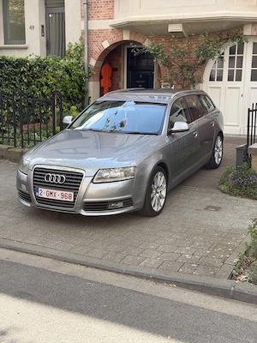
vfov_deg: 39.7
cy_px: 172
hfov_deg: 30.3
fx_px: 475
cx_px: 128
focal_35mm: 48
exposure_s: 1/1353
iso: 80
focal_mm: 6.76
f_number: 1.78
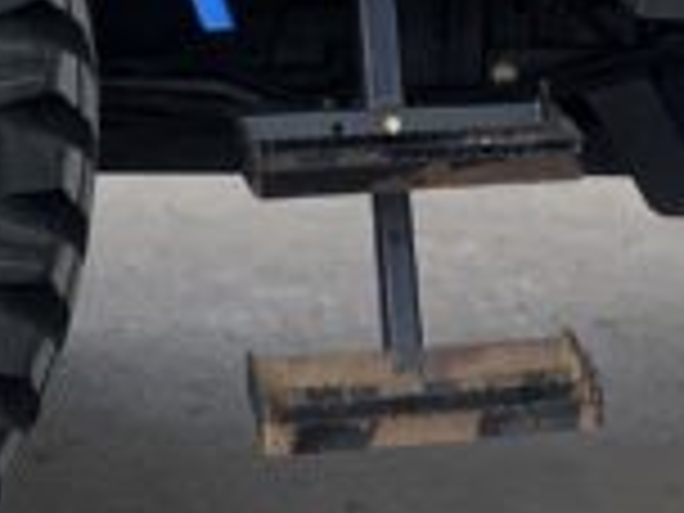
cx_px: 540
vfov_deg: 7.4
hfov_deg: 10.1
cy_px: -418
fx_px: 3853
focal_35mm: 195
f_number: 1.8
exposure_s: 1/759
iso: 16
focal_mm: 3
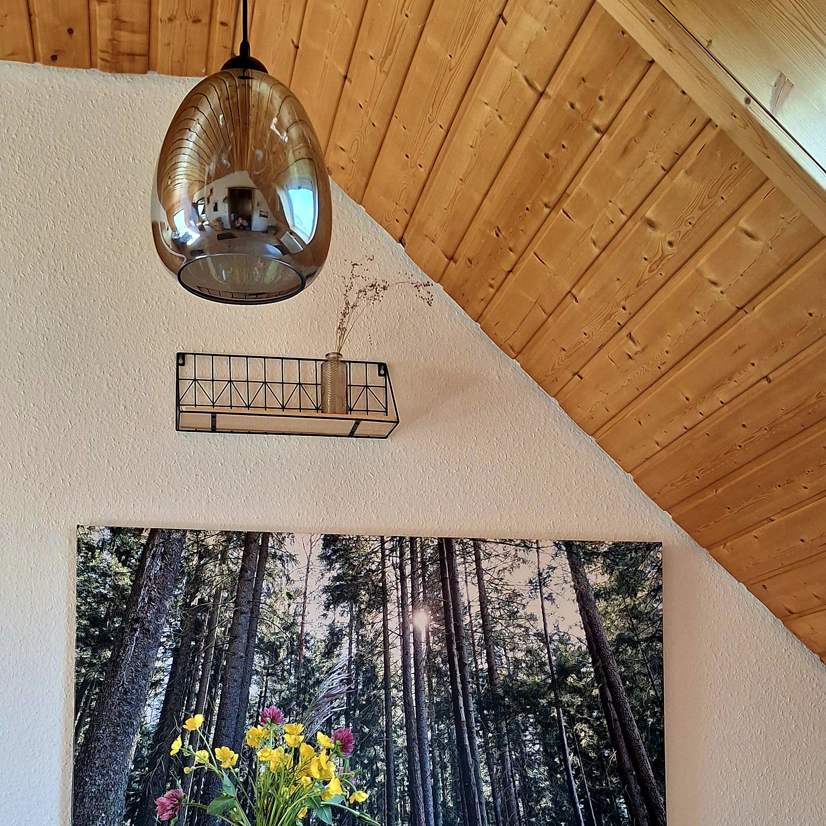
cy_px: 682
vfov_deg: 34.7
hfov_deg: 36.1
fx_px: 1269
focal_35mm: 47
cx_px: 394
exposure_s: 1/100
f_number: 1.8
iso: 64
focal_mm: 4.69
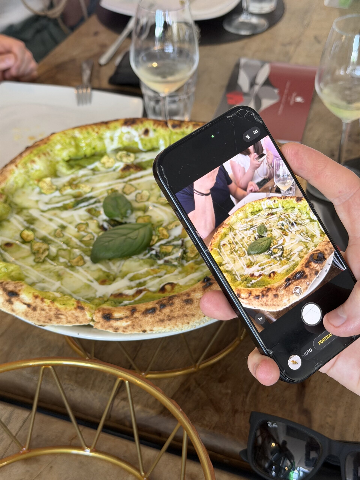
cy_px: 240
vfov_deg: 39.7
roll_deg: +2.7
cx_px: 180
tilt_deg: -38.5
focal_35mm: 48
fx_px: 666
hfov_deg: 30.3
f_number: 1.78
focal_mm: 6.76
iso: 100
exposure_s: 1/60
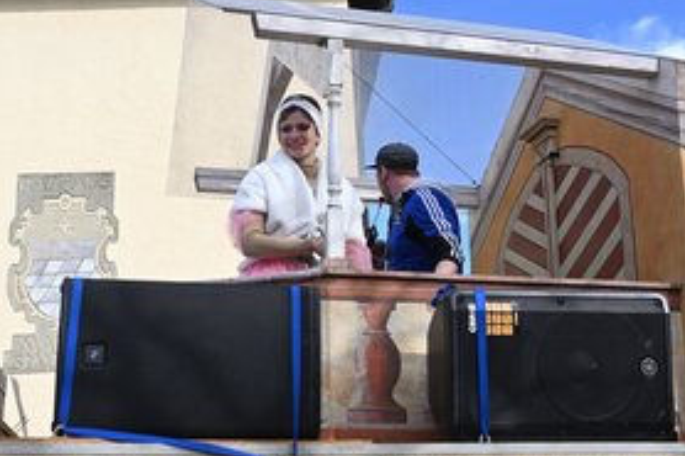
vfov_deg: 27.1
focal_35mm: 50
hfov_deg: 39.8
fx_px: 945
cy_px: 249
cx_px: 333
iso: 1000
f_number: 22
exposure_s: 1/200
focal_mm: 34.5
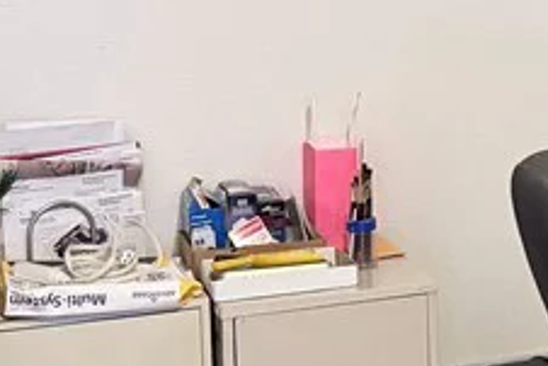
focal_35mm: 113
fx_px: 1721
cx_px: 757
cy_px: 34
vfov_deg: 12.1
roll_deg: +0.8
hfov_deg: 16.8
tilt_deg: -5.0
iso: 500
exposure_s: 1/60
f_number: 1.78
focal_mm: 6.76
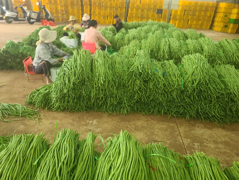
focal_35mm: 25
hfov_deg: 69.4
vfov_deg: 54.9
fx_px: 173
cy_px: 90
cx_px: 120
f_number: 1.8
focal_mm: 7
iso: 125
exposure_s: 1/50
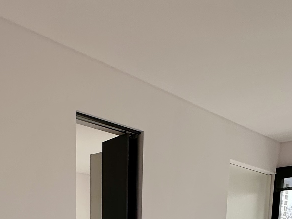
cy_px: 324
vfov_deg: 24.1
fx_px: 405
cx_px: 90
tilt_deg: -9.0
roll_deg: +0.8
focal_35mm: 48
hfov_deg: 39.0
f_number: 2.2
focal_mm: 2.22
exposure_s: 1/103
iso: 40
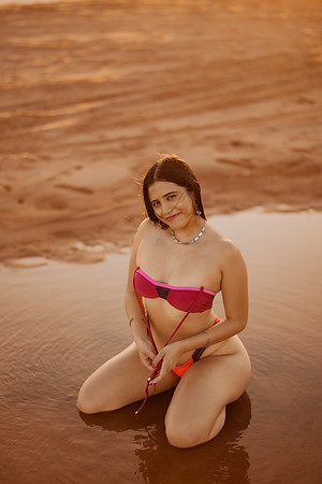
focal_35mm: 58
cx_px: 161
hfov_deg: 23.4
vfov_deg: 34.5
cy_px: 242
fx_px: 778
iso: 100
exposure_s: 1/1000
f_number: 1.4
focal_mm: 58
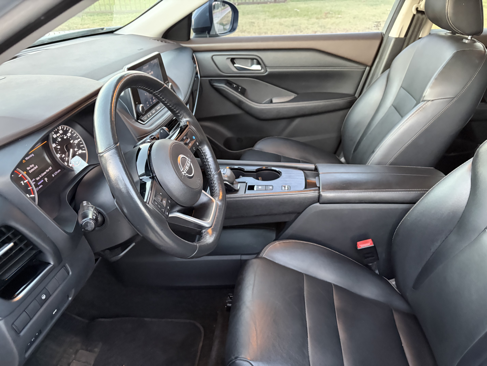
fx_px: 366
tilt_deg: -31.5
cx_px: 244
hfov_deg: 67.3
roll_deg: -3.3
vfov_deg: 53.1
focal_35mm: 26
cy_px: 183
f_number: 1.6
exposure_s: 1/37
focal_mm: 5.96
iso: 640
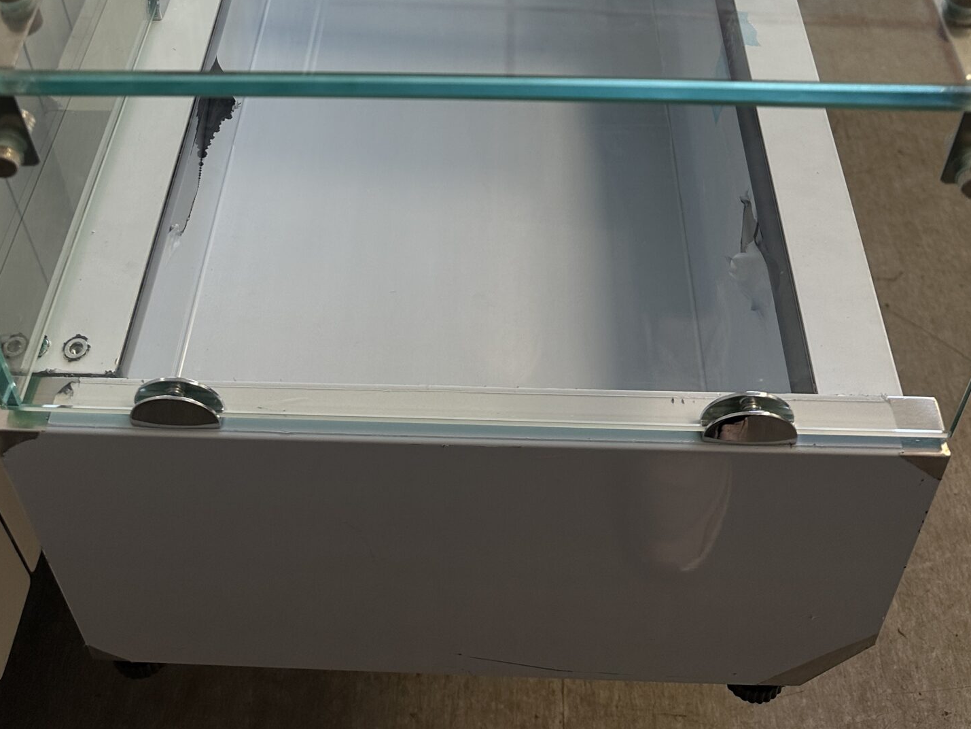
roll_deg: +2.9
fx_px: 1206
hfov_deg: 43.8
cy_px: -129
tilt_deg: -35.9
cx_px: 454
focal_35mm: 43
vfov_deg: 29.3
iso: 100
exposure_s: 1/100
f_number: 1.78
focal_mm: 6.86
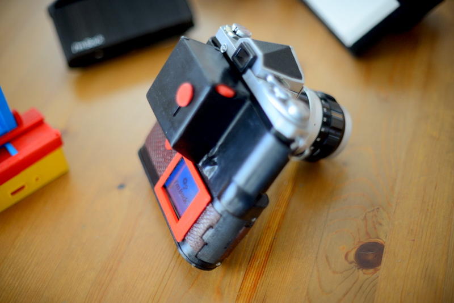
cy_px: 152
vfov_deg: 27.0
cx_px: 227
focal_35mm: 50
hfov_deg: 39.6
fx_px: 631
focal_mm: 50
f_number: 1.2
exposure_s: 1/800
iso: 640
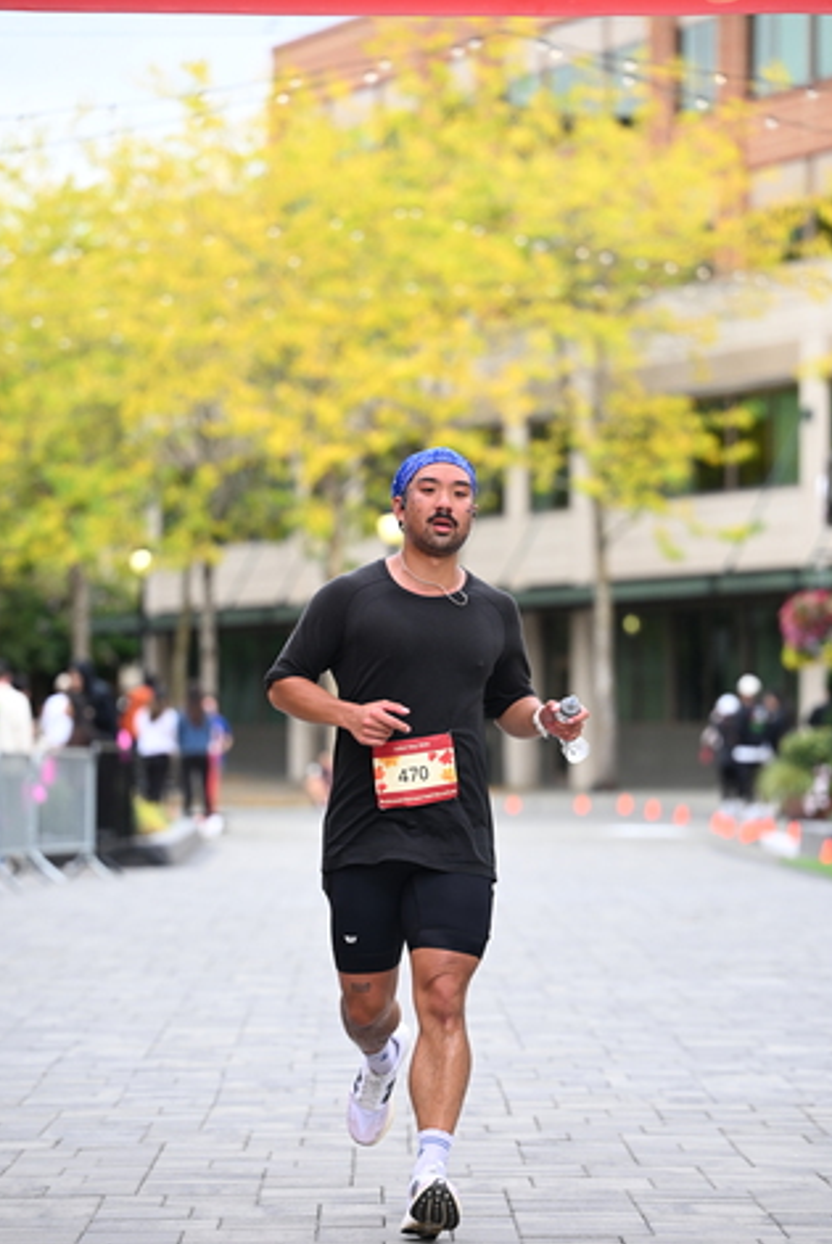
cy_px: 676
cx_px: 416
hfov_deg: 9.8
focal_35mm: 140
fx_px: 4842
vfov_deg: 14.6
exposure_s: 1/1250
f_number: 2.8
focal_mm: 120
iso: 640
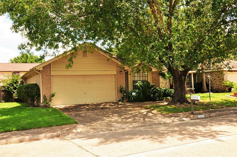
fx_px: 237
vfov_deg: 36.8
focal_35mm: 36
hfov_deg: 53.2
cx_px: 118
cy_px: 78
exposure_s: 1/125
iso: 900
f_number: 20
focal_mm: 24
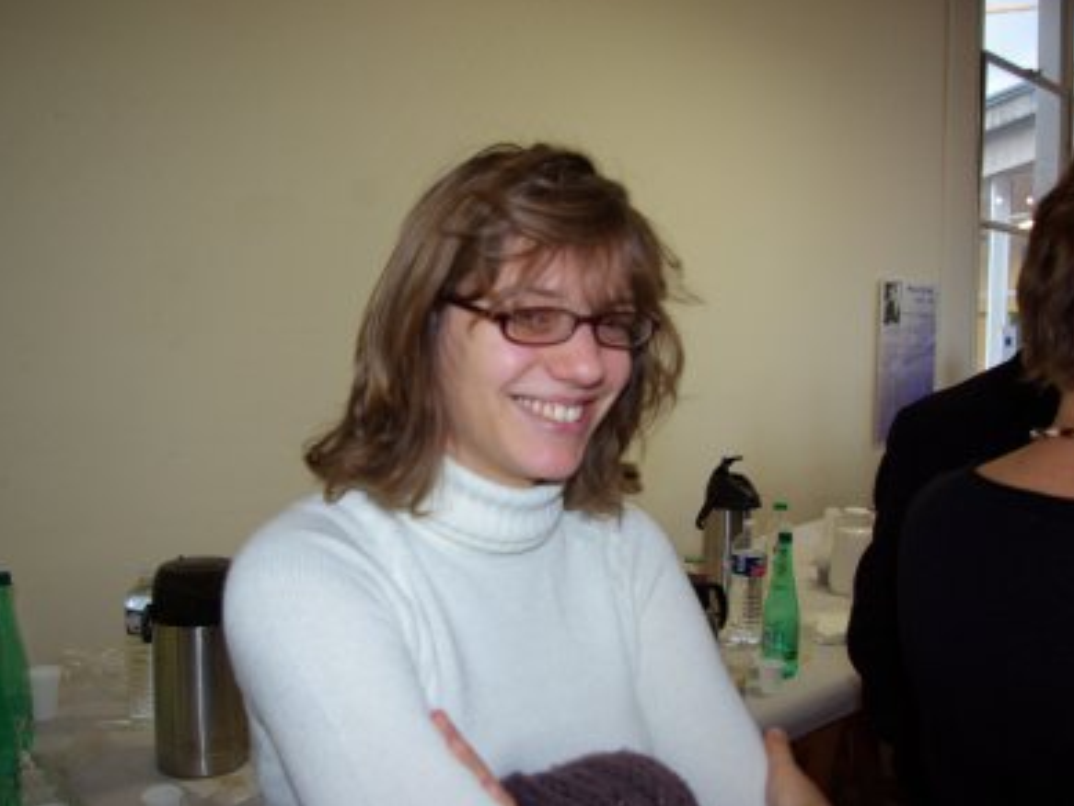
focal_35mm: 30
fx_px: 931
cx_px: 502
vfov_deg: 46.8
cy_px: 395
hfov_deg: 59.9
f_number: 4
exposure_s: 1/20
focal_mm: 18
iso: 400
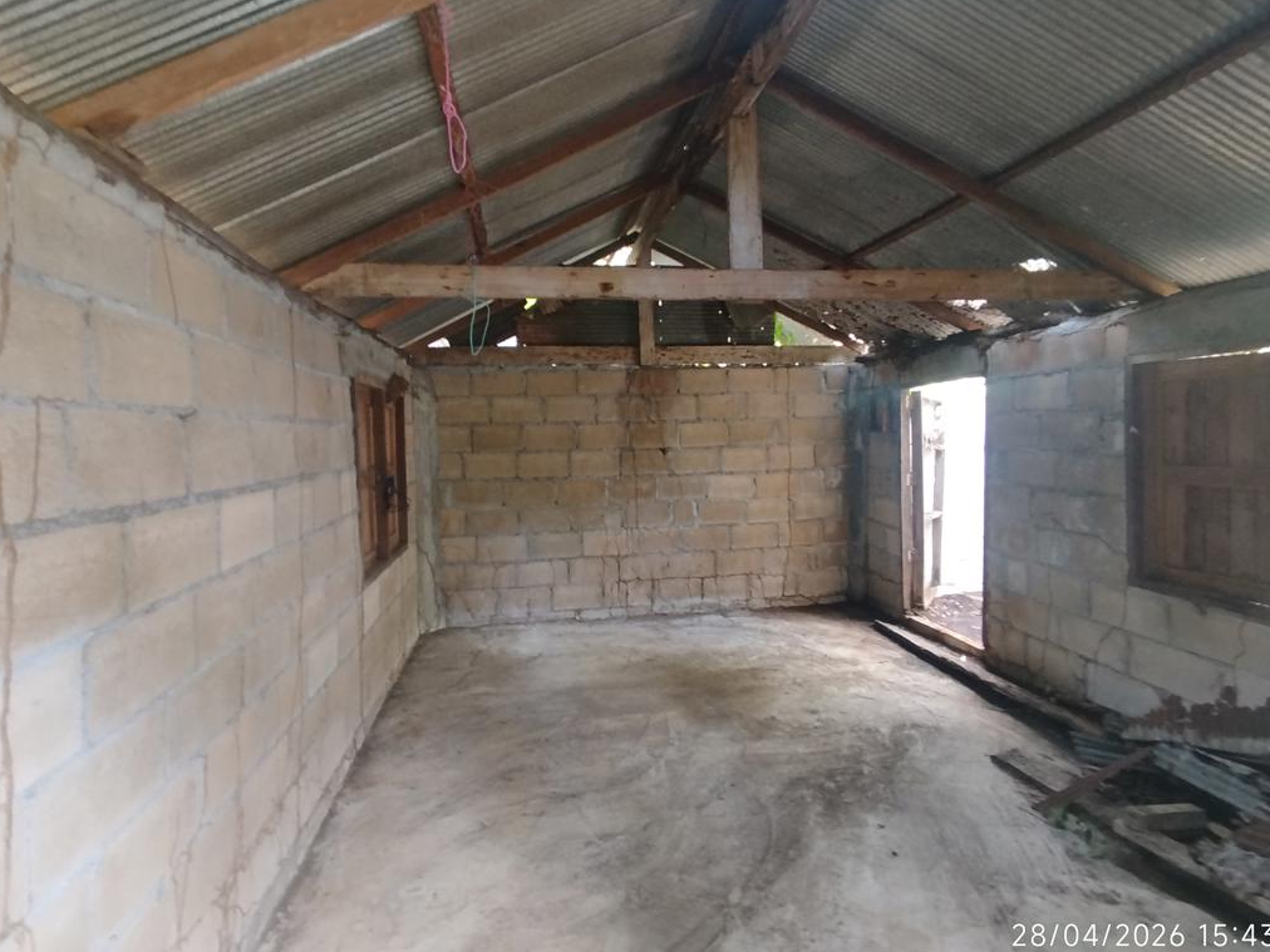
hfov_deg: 91.0
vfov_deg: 74.7
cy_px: 453
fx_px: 624
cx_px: 603
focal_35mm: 17
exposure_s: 1/33
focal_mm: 1.65
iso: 160
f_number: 2.2
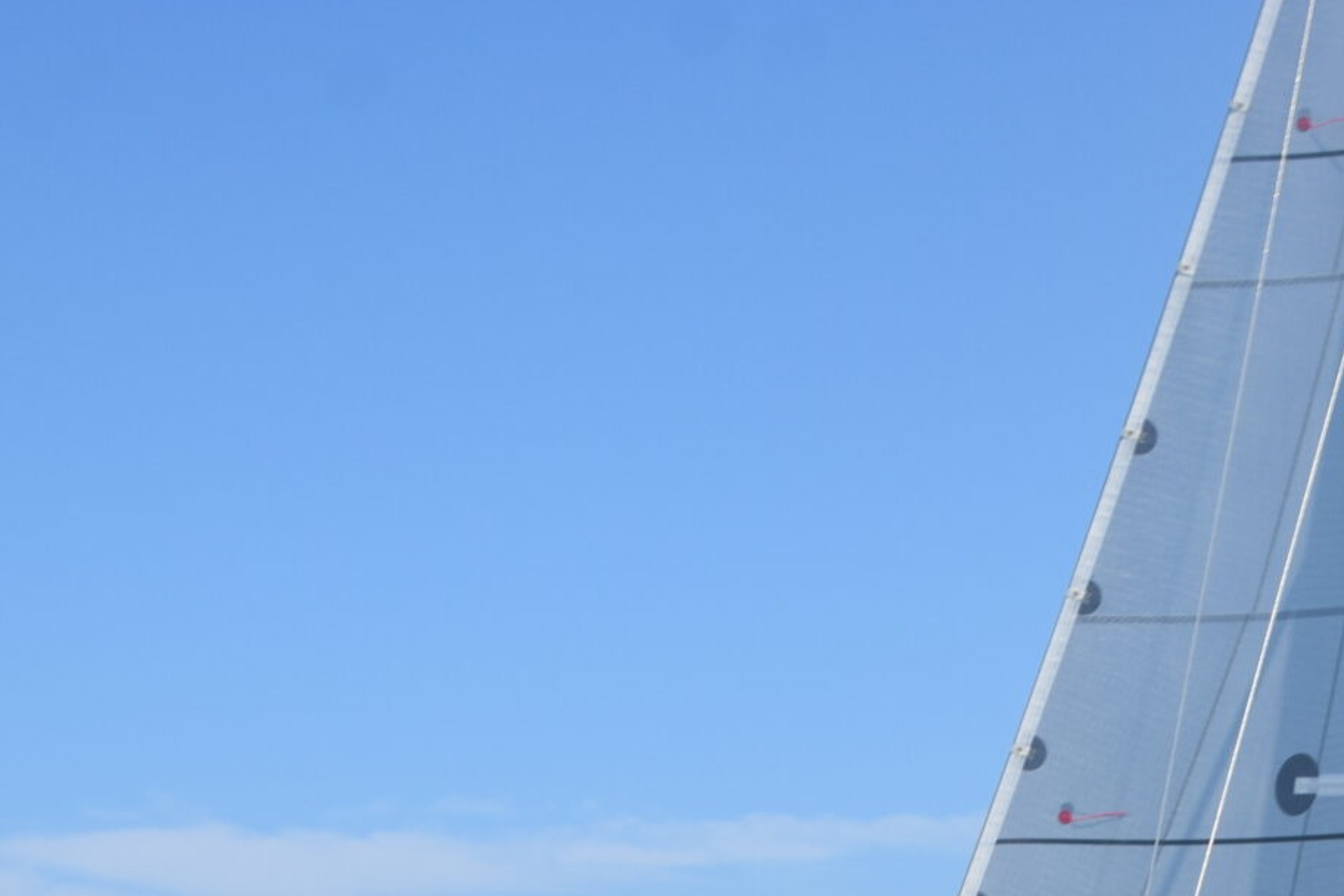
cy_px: 1245
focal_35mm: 101
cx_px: 1435
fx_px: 3770
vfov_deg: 13.0
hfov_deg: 19.5
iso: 200
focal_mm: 24
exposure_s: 1/350
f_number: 9.5
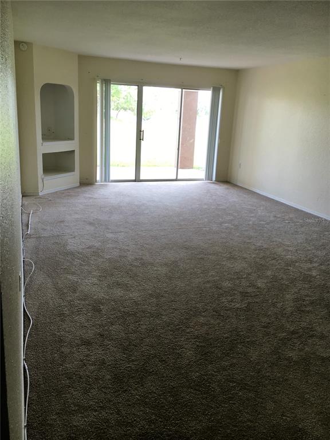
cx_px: 165
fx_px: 369
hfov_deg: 48.2
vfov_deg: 61.7
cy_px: 220
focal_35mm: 29
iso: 32
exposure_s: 1/60
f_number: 2.2
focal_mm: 4.15
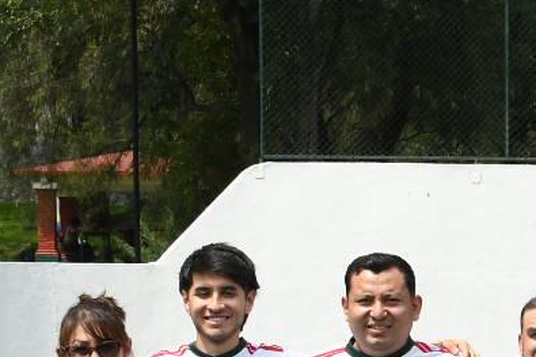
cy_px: 495
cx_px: 802
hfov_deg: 12.2
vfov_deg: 8.4
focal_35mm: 160
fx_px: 2381
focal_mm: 26
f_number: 5.6
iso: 500
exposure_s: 1/1600
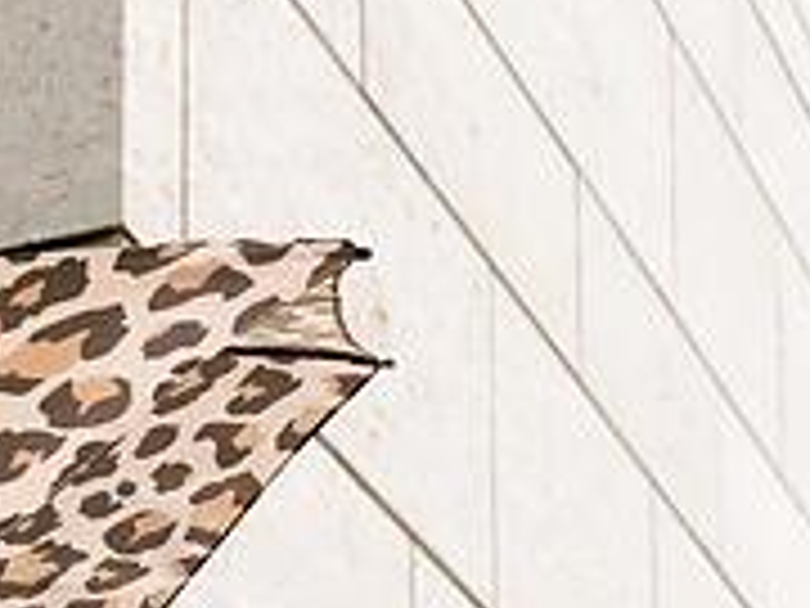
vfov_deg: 9.2
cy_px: 1344
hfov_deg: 12.9
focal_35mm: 148
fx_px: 3463
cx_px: -252
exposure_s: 1/250
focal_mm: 32
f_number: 9
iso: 500
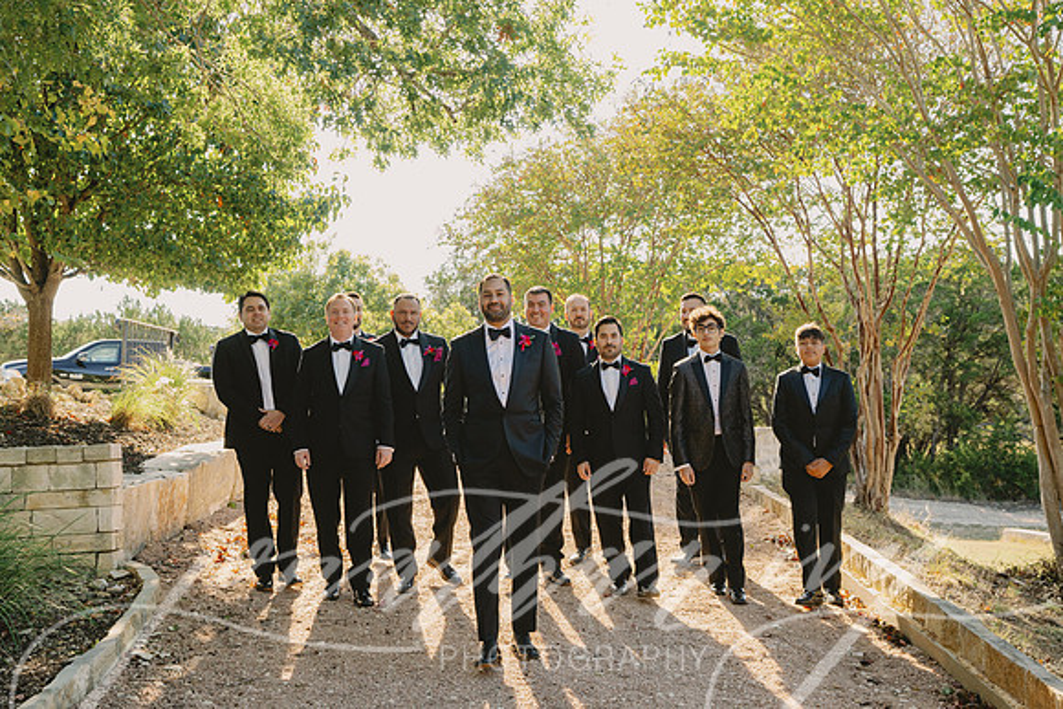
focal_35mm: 45
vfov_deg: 29.8
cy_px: 291
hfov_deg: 43.5
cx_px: 500
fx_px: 1332
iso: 320
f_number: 4.5
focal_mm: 35
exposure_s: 1/320
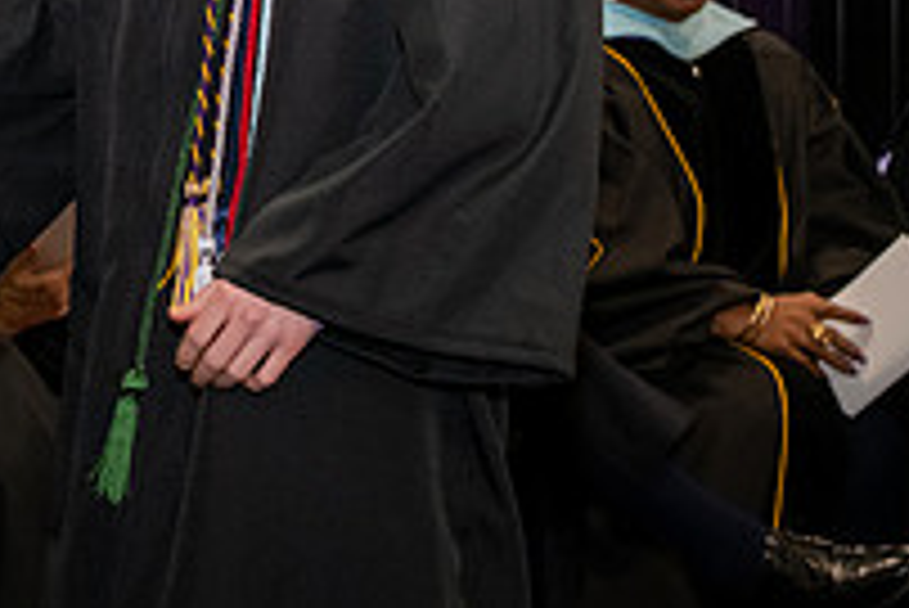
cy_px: -259
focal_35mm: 201
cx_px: -45
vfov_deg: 6.8
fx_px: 5079
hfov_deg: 10.1
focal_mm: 70
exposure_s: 1/200
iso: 2500
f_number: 5.6
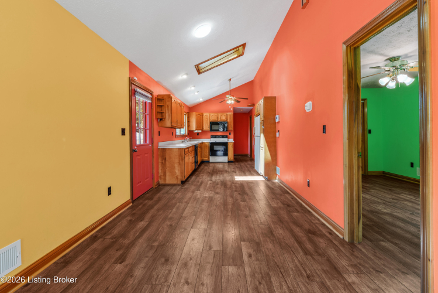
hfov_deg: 96.7
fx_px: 195
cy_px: 146
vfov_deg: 73.8
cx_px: 219
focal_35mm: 16
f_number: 11
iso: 400
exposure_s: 1/2
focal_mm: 16
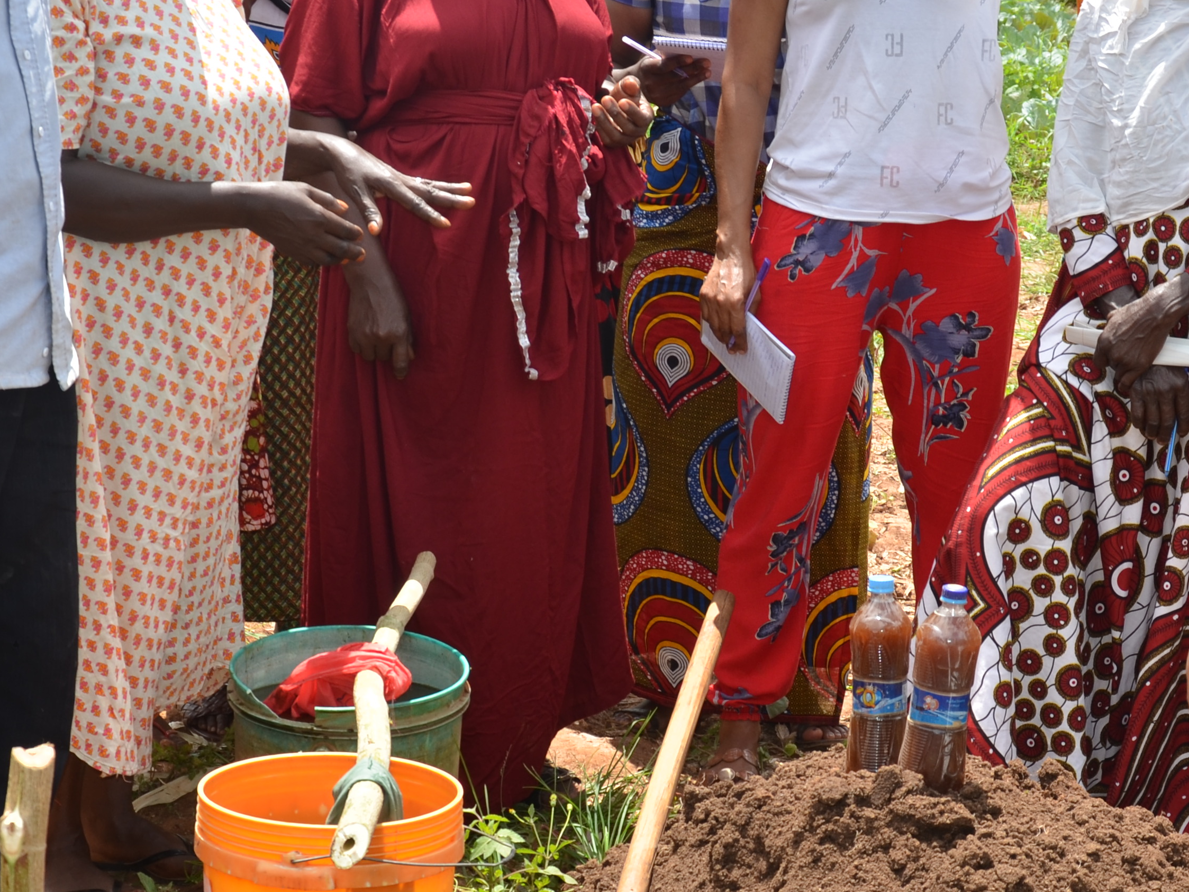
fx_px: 3469
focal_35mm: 101
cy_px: 554
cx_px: 680
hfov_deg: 19.4
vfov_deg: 14.6
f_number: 6.3
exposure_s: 1/250
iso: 100
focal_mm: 32
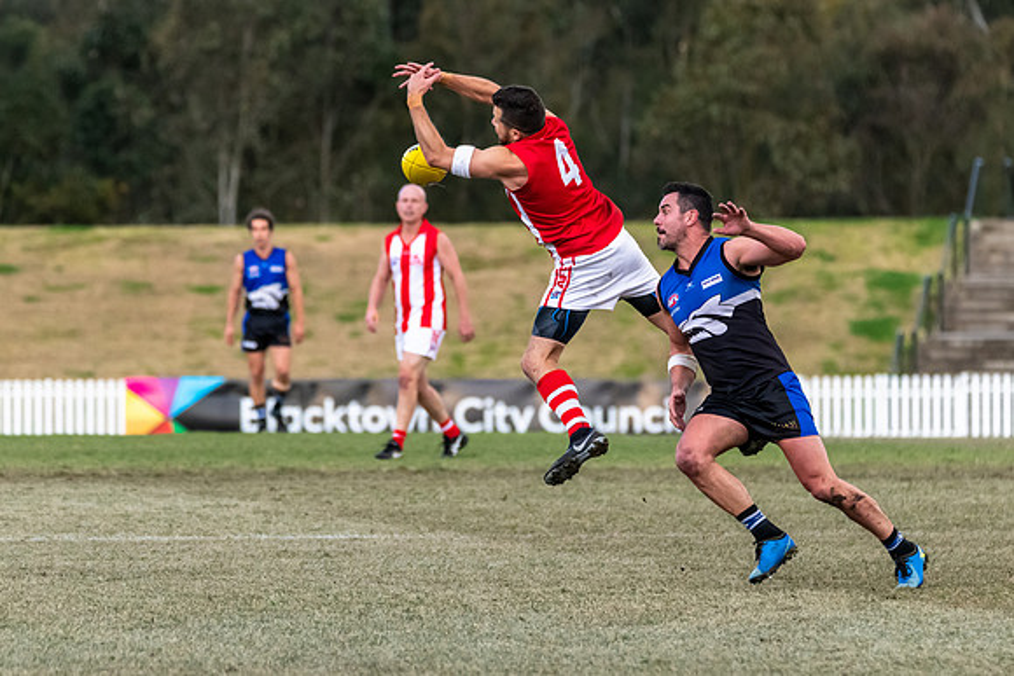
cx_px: 487
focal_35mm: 383
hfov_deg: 5.4
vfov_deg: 3.6
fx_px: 10802
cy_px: 332
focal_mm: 300
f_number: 5.6
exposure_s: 1/1600
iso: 2800
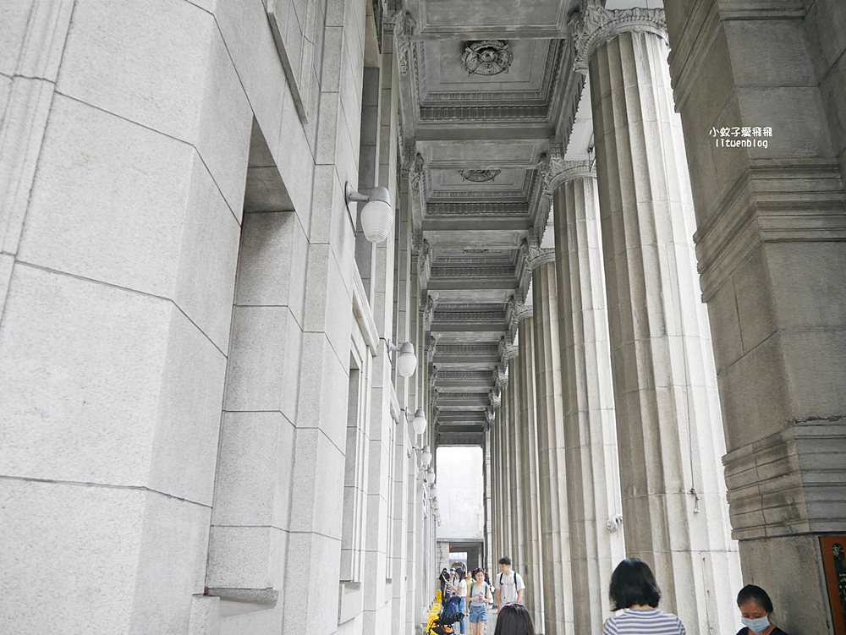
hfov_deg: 63.4
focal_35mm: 28
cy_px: 318
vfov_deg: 49.8
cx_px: 423
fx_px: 685
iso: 250
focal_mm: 14
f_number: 3.5
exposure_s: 1/60
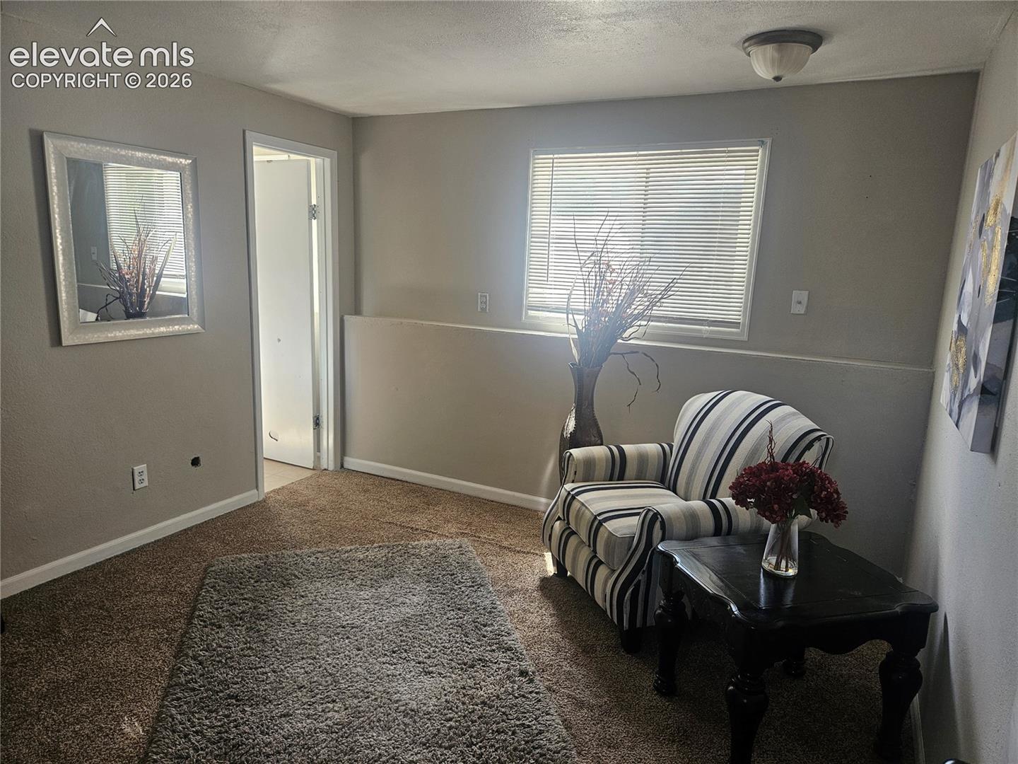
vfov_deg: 58.9
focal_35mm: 23
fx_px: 676
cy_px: 382
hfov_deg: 73.9
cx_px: 509
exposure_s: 1/180
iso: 125
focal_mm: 5.4
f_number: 1.8
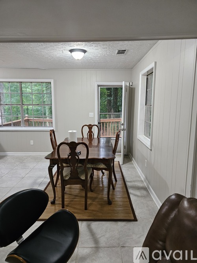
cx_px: 98
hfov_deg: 58.9
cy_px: 132
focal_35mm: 23
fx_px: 175
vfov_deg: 73.9
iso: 800
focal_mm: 6.3
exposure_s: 1/60
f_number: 1.7
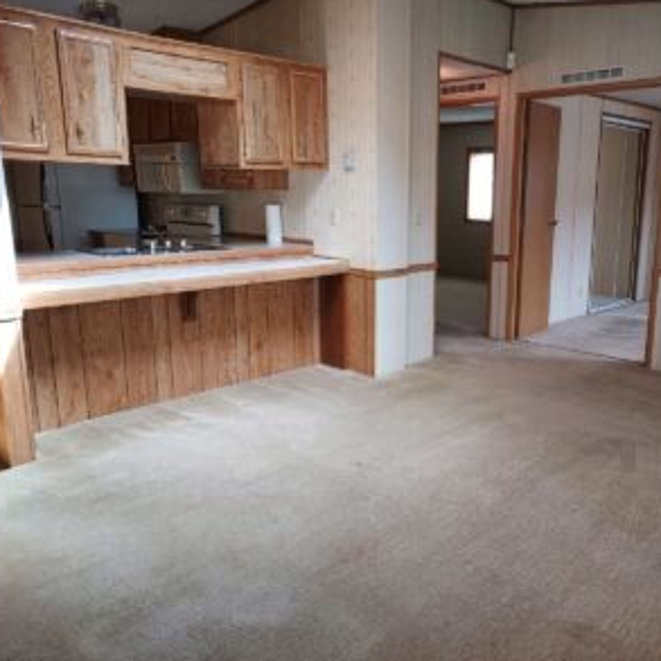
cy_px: 329
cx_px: 422
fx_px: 627
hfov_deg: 54.8
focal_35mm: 29
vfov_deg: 55.6
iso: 125
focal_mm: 4.6
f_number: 1.8
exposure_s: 1/60
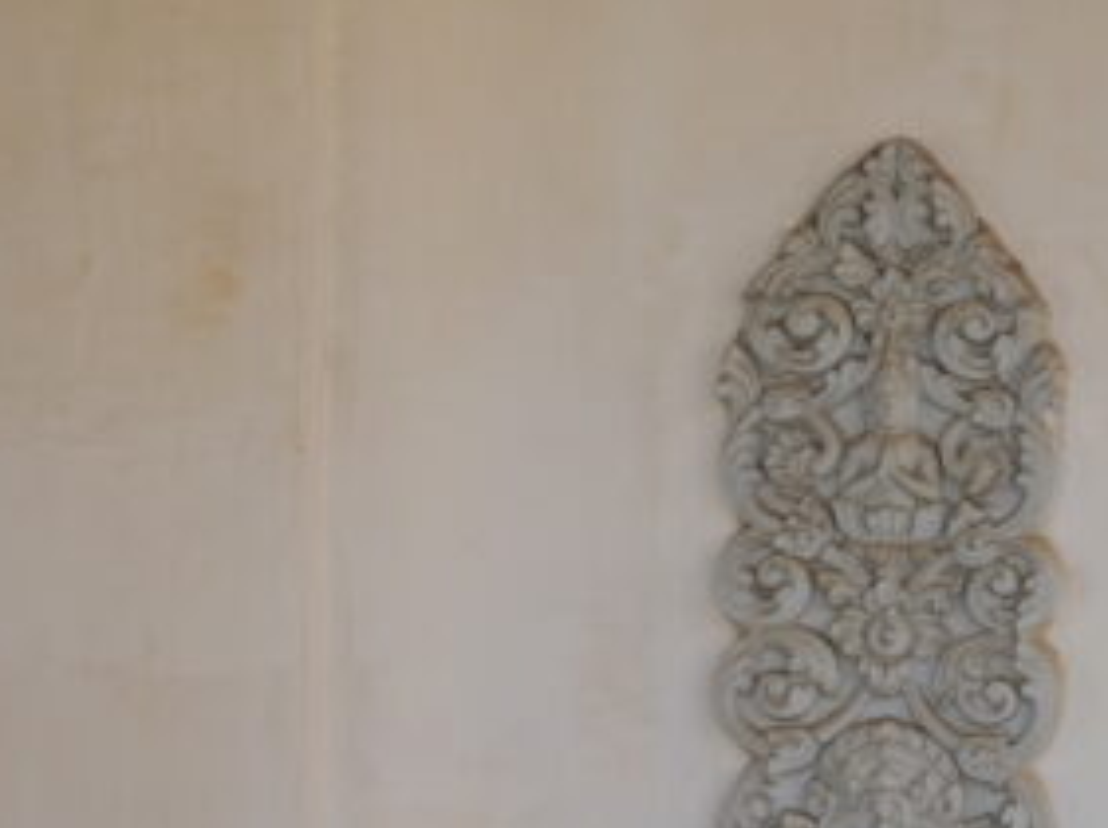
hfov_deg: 10.2
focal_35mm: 186
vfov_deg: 7.8
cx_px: 1841
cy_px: 1149
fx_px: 5946
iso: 160
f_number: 3.6
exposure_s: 1/420
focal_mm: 35
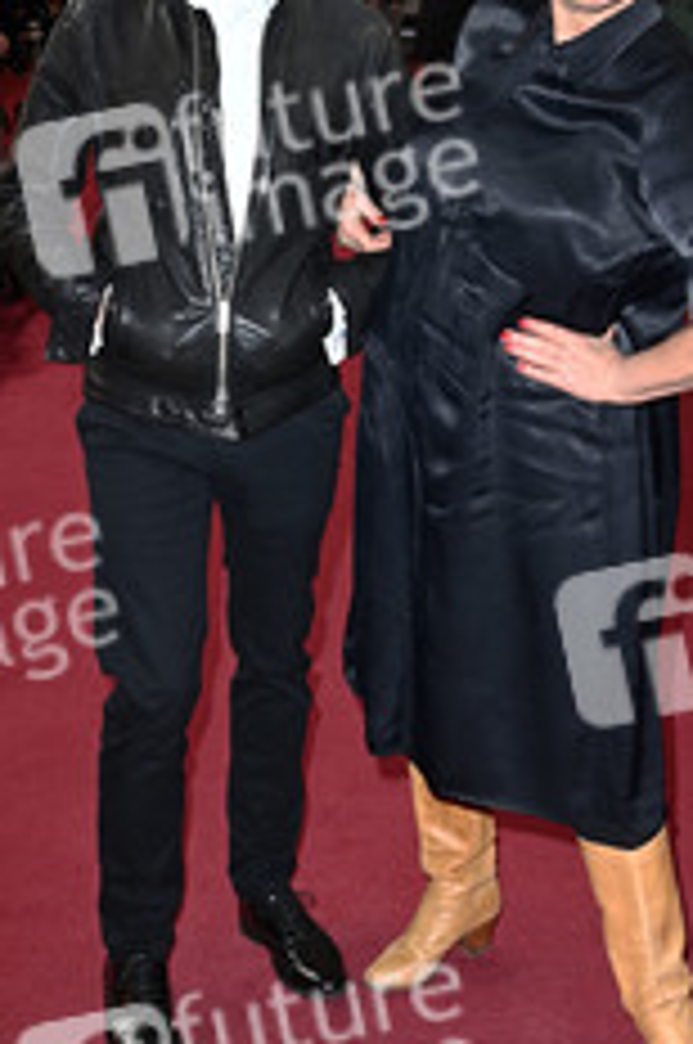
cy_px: 396
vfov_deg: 29.2
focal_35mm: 69
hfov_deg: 19.7
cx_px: 378
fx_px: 1998
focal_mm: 40
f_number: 5.6
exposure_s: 1/80
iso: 500
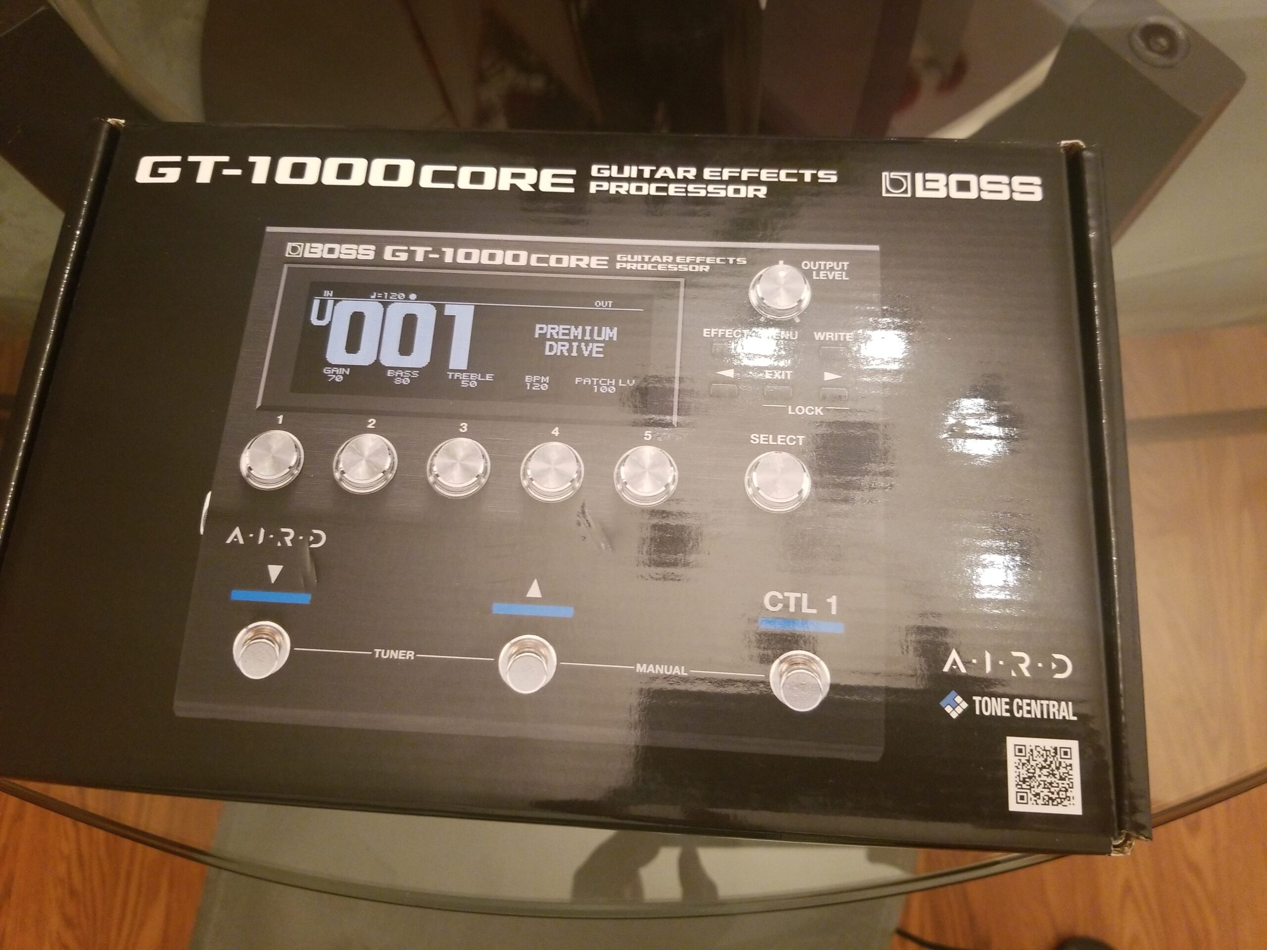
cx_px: 634
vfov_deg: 53.1
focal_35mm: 26
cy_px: 475
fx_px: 952
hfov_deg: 67.3
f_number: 1.7
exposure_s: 1/24
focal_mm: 4.3
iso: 250
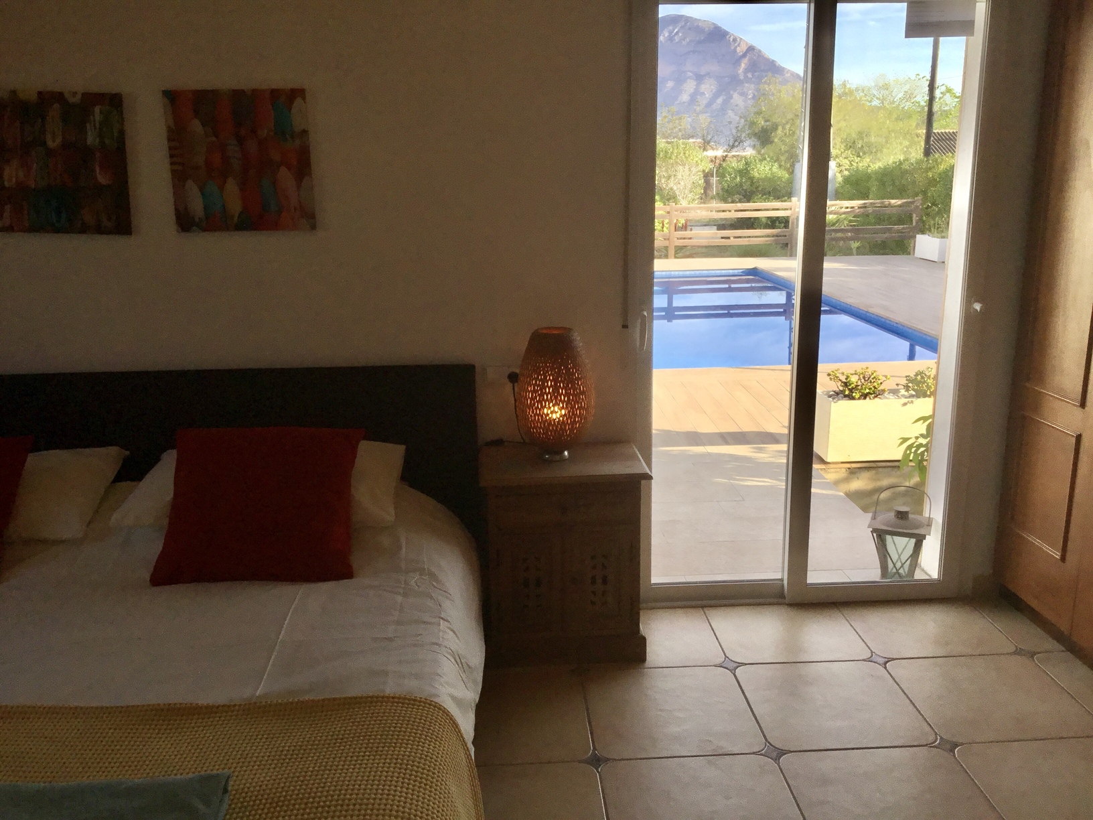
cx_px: 546
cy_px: 410
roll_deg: +0.9
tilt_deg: -14.9
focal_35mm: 31
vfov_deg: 45.4
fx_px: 979
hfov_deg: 58.4
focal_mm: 3.3
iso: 25
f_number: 2.4
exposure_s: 1/482
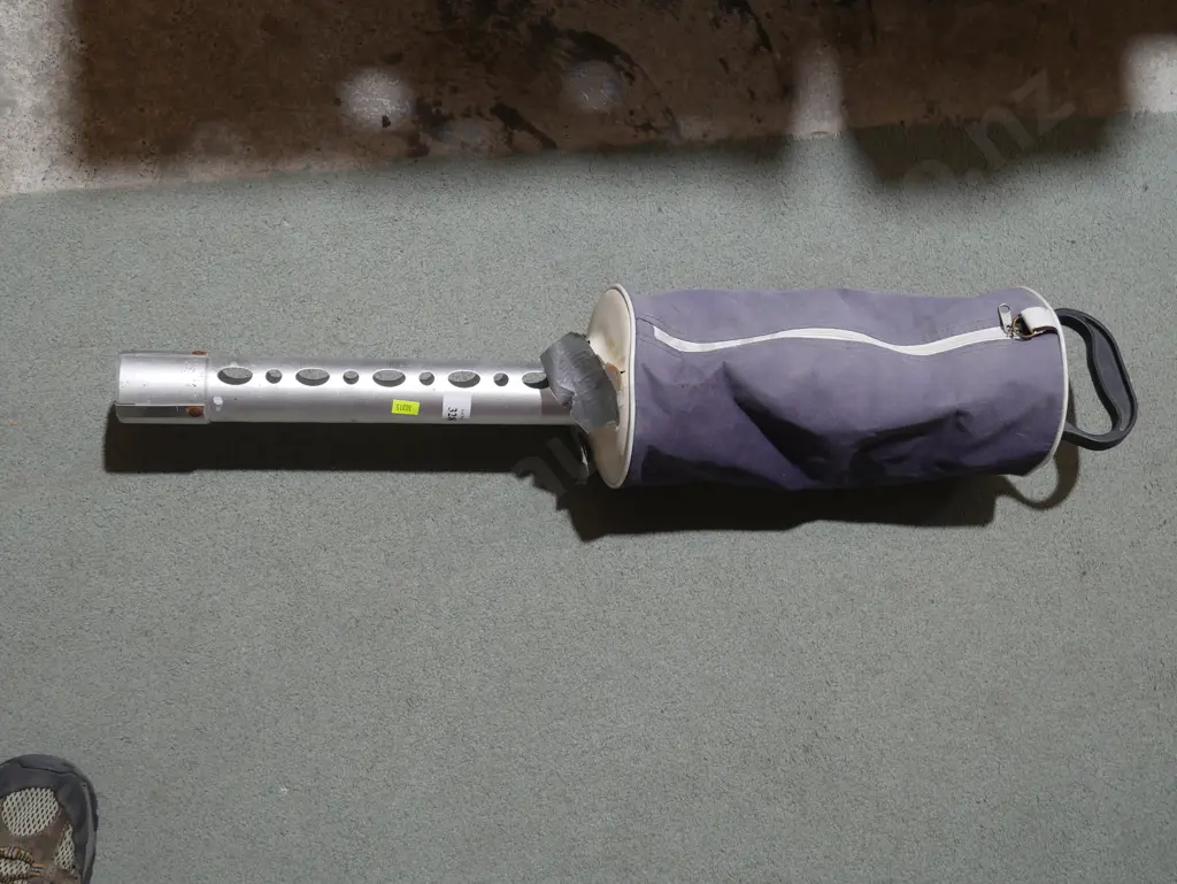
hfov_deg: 44.8
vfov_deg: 34.4
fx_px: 1429
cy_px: 442
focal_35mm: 42
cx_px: 588
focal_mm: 21
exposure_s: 1/60
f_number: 4.6
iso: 500
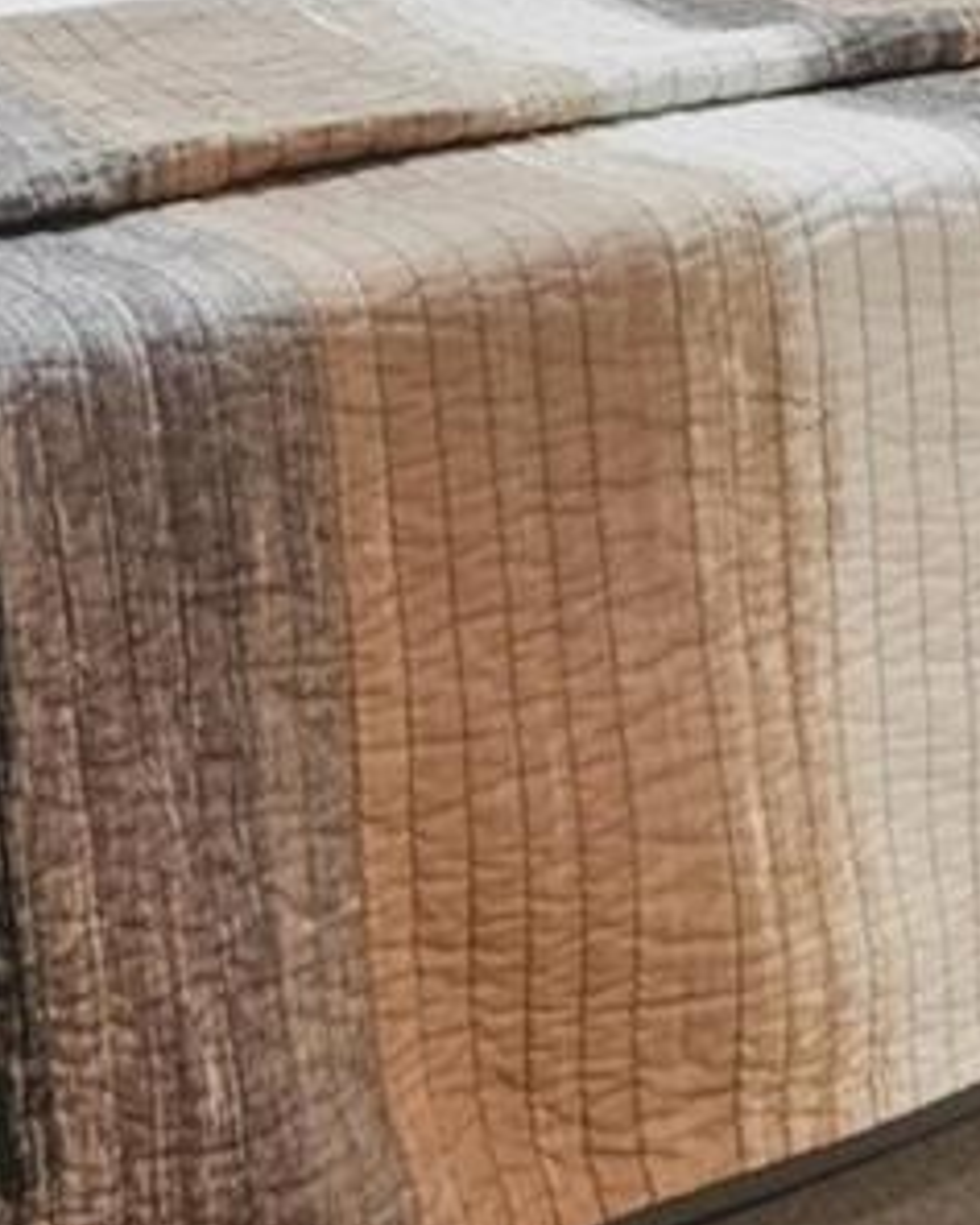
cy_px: -741
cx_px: 364
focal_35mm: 76
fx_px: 2754
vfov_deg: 20.5
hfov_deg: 20.1
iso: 400
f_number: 8
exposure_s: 1/10
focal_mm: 10
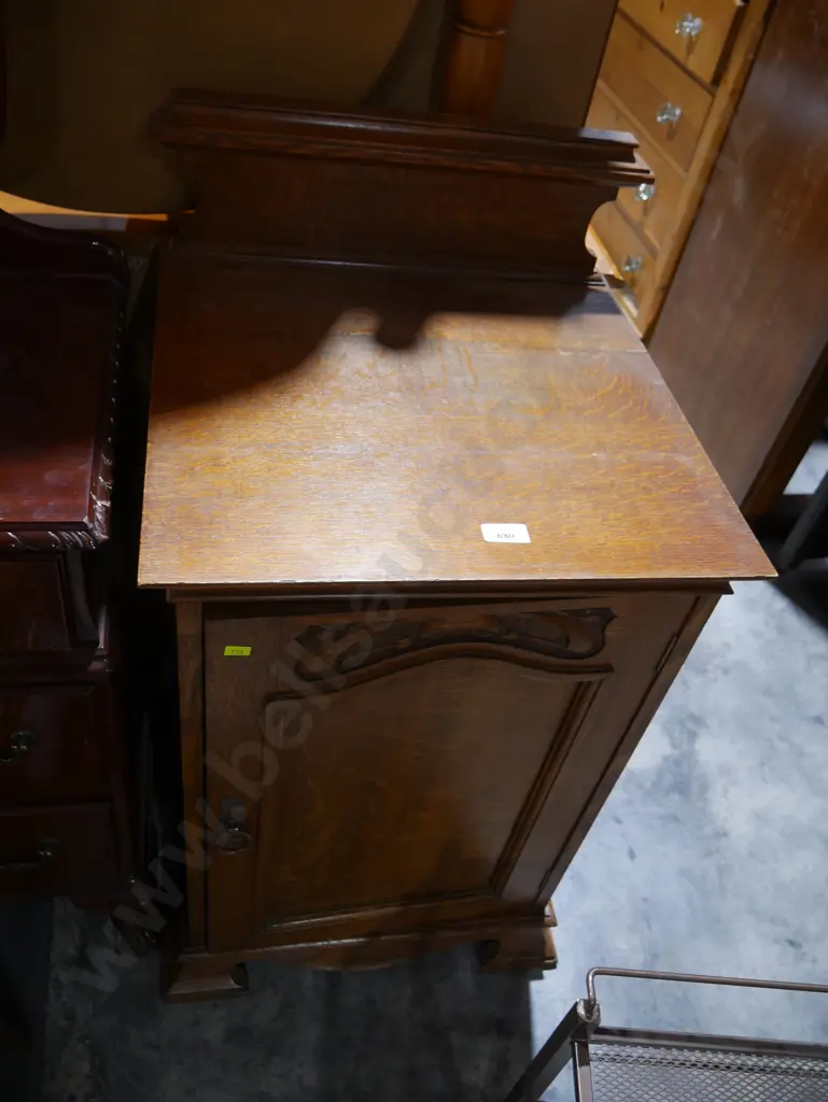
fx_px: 892
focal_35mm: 28
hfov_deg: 49.8
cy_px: 551
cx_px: 414
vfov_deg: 63.4
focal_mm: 14
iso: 500
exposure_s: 1/60
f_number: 3.5
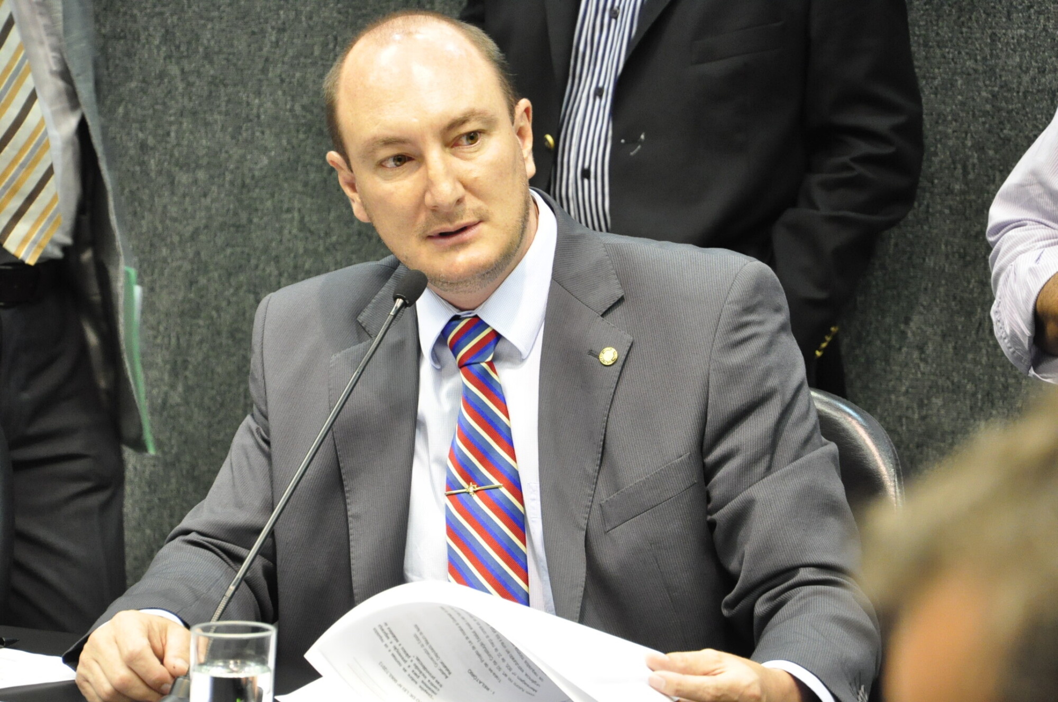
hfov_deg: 13.1
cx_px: 529
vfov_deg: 8.7
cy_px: 351
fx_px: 4623
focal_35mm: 158
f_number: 5.6
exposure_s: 1/40
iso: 2500
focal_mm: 105
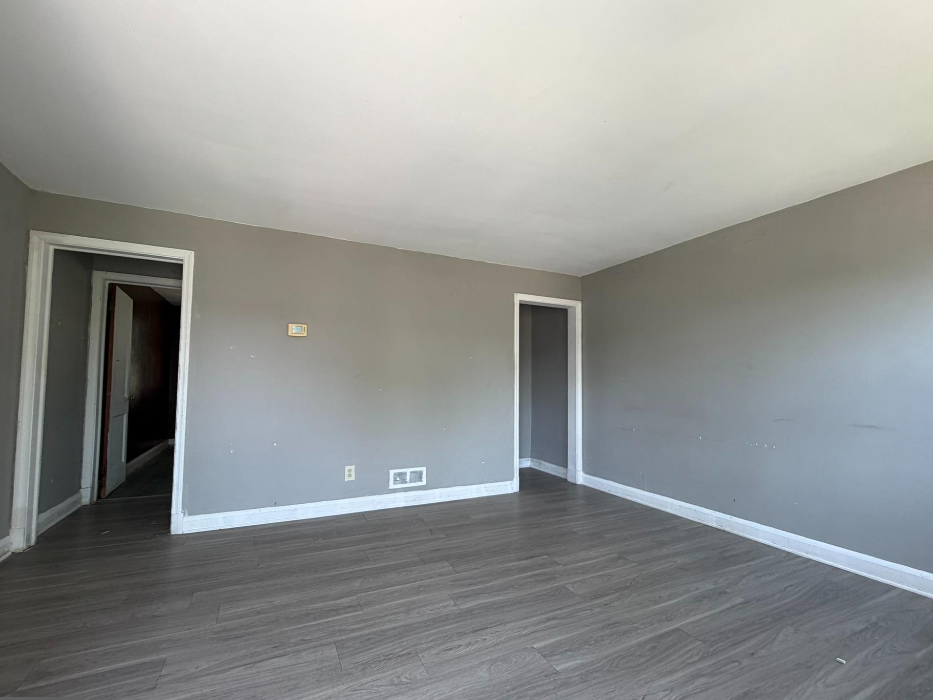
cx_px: 462
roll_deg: -0.9
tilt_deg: +3.7
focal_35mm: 15
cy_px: 362
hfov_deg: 98.2
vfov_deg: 81.7
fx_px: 404
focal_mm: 2.22
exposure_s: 1/121
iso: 125
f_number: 2.2
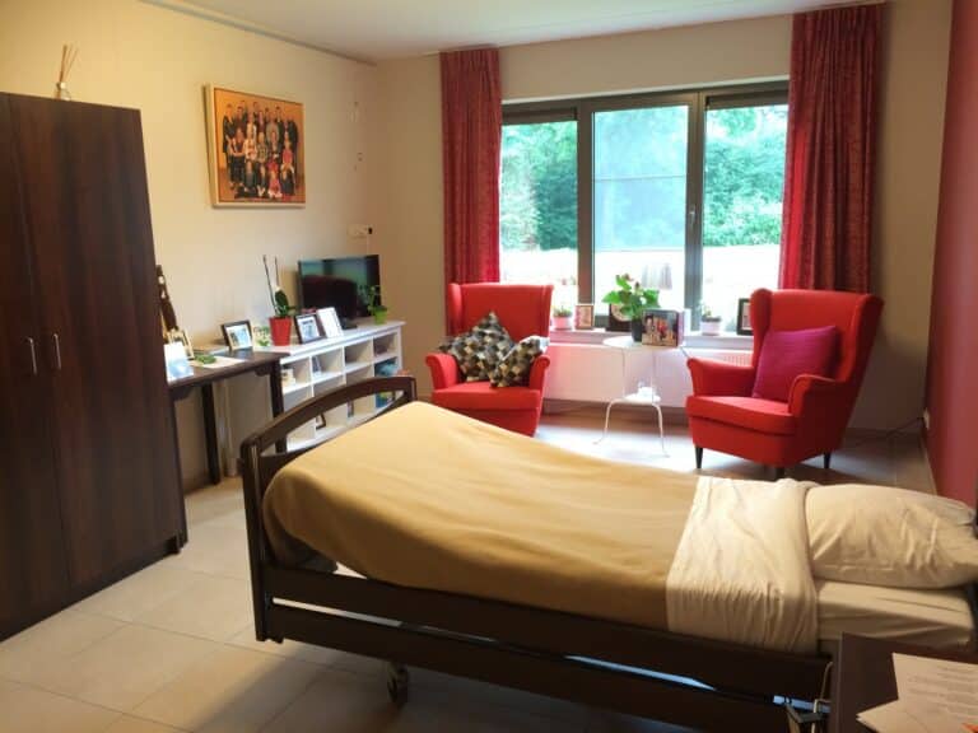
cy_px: 366
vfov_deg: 48.2
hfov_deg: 61.7
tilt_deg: -10.7
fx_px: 819
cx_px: 489
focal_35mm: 29
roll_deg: +3.6
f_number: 2.2
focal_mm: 4.15
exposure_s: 1/33
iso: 160
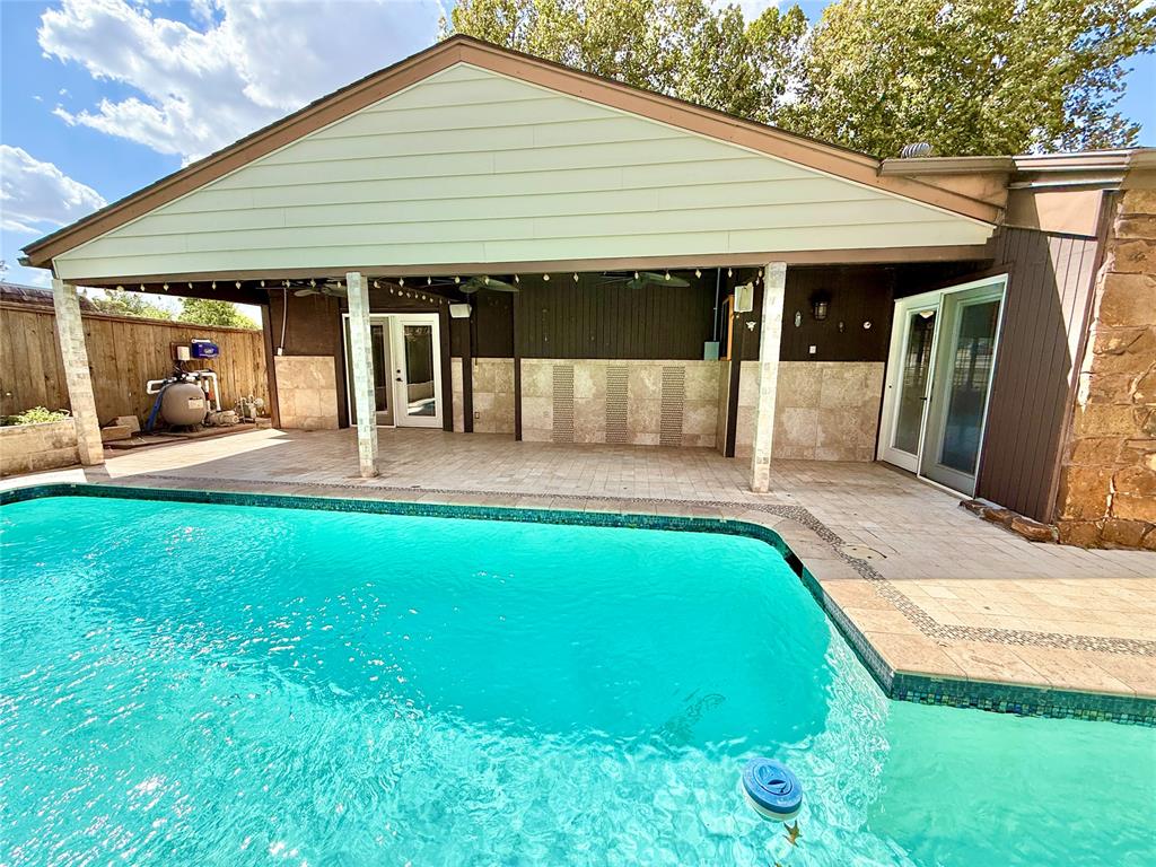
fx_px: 468
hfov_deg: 102.1
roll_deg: -0.8
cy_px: 434
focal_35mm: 14
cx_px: 578
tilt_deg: -9.4
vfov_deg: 85.7
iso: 50
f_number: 2.2
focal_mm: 2.22
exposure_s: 1/770
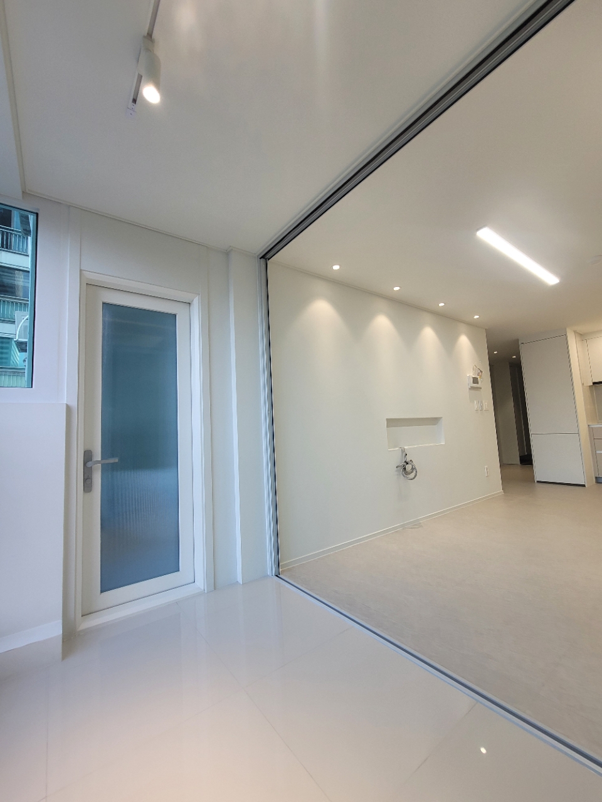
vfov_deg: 106.2
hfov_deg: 89.9
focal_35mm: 13
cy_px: 401
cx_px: 301
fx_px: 301
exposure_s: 1/120
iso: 80
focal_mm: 2.2
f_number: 2.2
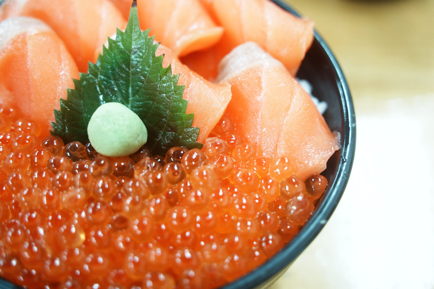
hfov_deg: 36.2
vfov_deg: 24.6
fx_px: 663
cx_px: 217
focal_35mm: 55
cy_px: 144
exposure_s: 1/60
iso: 1600
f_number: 4
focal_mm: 55
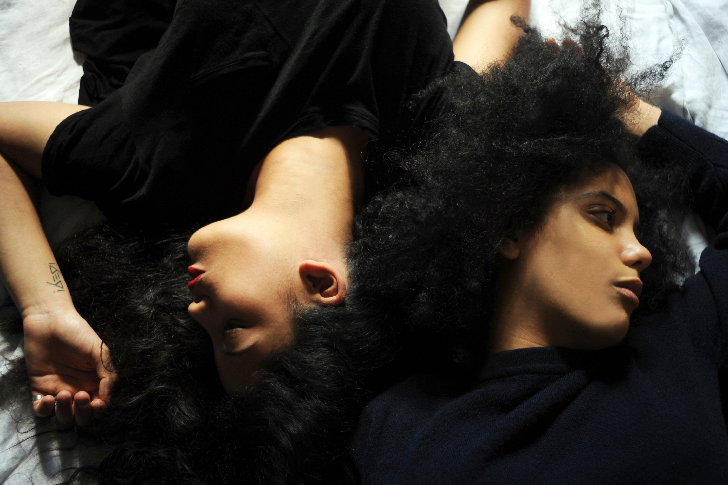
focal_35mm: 35
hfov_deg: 54.5
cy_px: 242
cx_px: 364
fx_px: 707
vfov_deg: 37.8
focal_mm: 35
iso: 400
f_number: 2.8
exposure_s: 1/160
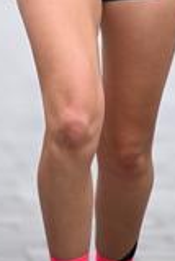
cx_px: 120
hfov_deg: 2.0
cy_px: -129
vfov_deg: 3.0
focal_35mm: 689
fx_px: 5013
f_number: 2.8
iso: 1250
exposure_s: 1/2000
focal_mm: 200
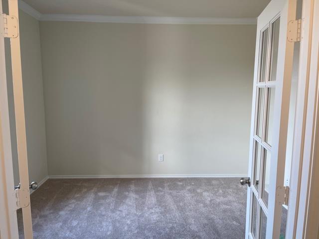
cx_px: 160
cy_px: 120
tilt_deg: -6.9
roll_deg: -0.6
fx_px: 240
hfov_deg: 67.3
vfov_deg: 53.1
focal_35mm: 26
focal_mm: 5.1
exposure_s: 1/120
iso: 100
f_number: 1.6
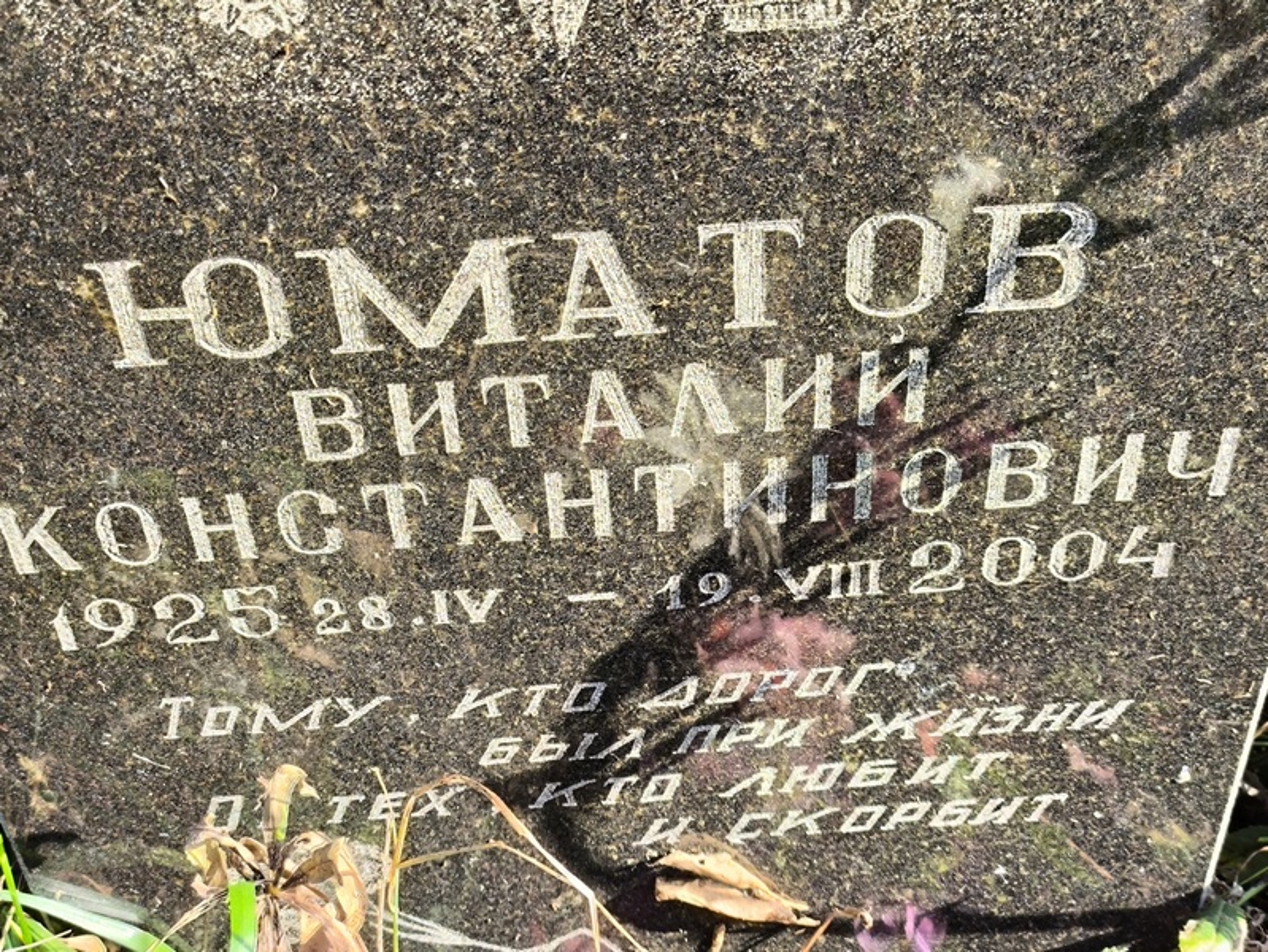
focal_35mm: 50
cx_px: 634
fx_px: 1832
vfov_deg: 29.1
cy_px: 476
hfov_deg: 38.2
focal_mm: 4.71
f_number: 1.7
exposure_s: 1/184
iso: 50
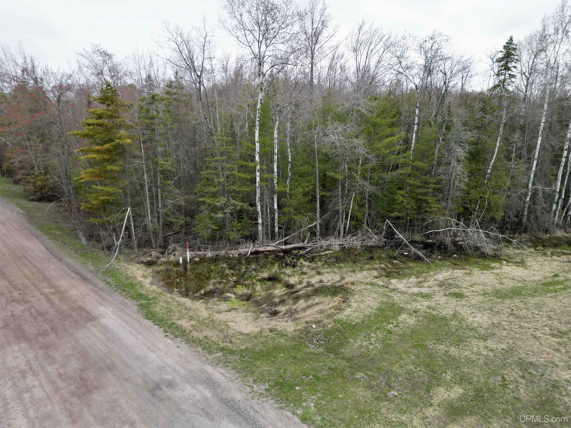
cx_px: 286
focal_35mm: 24
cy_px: 214
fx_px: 396
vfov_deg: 56.8
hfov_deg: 71.6
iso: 150
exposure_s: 1/725
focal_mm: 6.72
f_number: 1.7
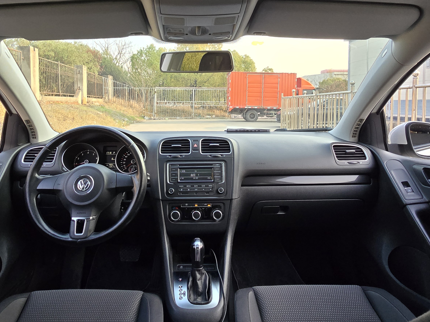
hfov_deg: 76.1
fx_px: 273
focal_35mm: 22
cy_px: 121
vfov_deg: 60.3
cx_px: 191
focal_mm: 2.2
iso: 160
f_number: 2.2
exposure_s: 1/359
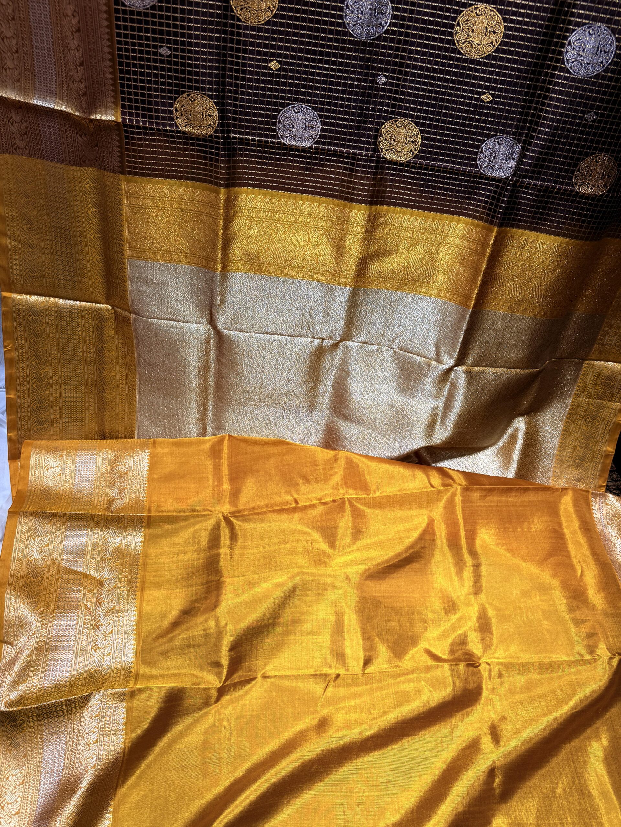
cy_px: 414
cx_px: 310
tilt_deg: -49.3
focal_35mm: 24
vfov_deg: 71.6
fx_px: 574
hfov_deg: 56.8
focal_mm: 6.76
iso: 200
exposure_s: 1/100
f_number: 1.78
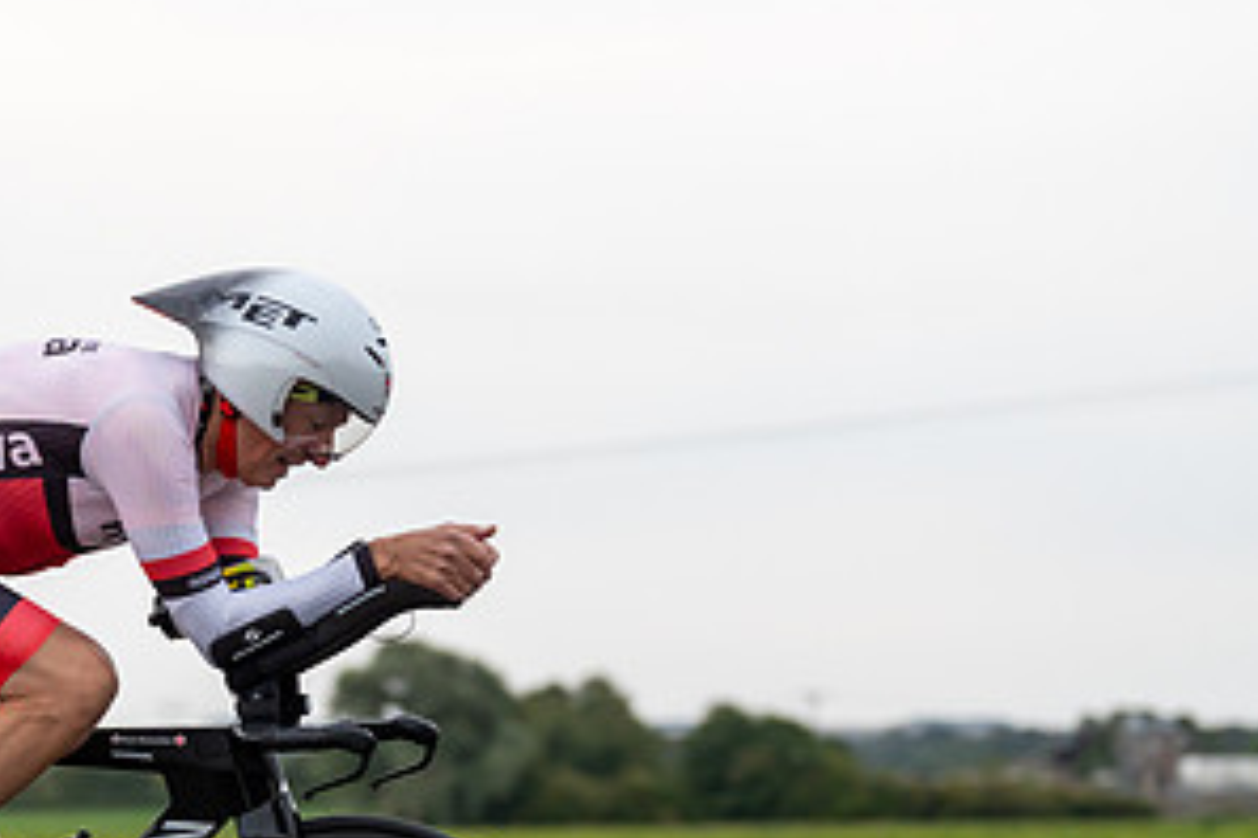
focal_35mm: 166
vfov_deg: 8.3
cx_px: 106
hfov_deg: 12.3
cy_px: 527
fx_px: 5800
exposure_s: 1/800
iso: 1000
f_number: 3.2
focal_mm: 85
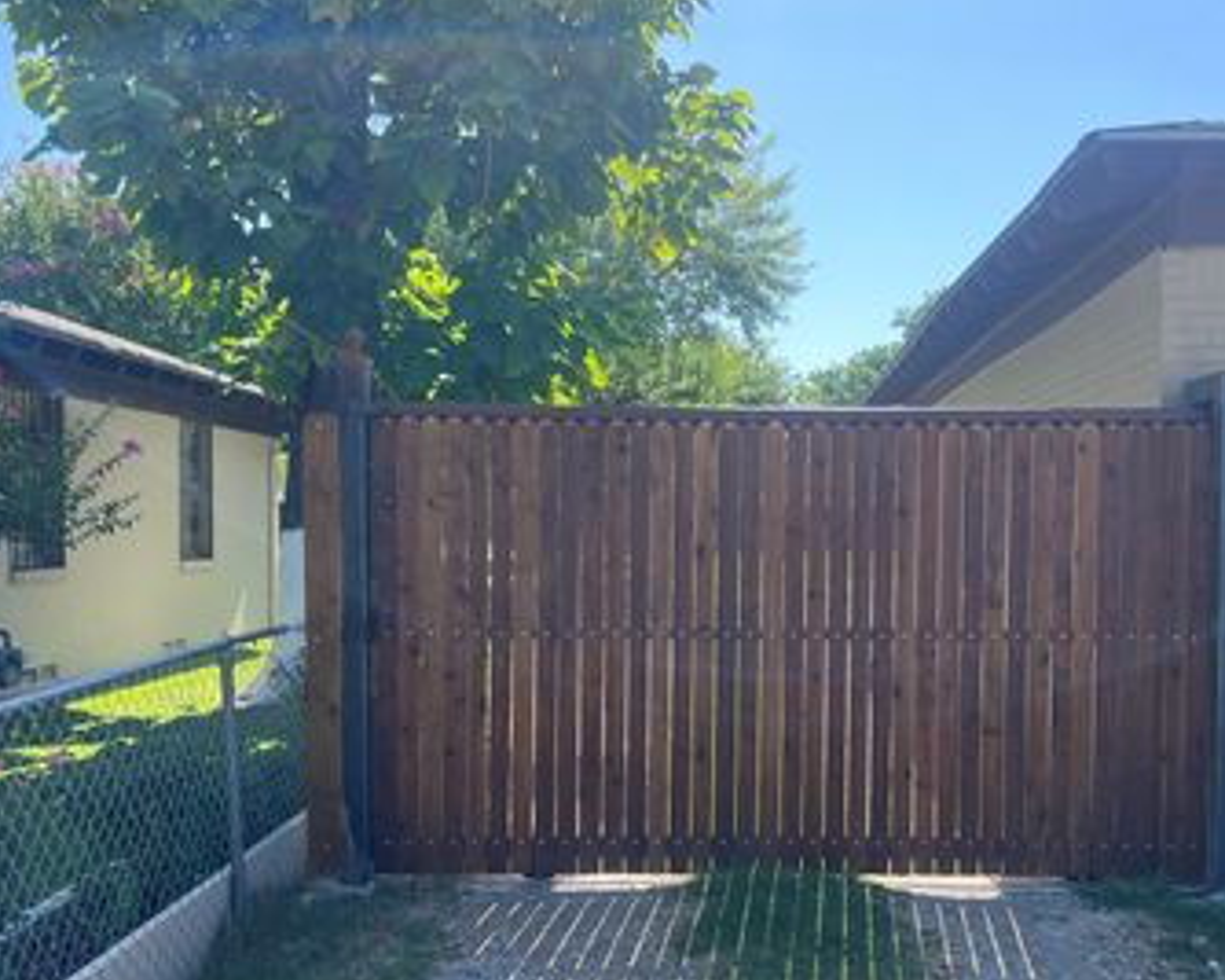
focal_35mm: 38
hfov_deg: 47.5
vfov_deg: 39.0
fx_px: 1377
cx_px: 763
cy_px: 593
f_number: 1.5
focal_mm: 5.7
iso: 50
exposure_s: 1/1295
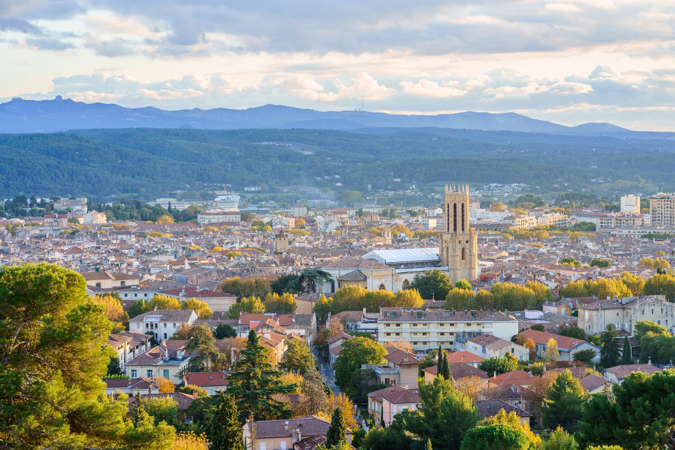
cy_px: 225
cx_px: 338
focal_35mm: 85
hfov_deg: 23.9
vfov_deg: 16.1
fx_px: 1594
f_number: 9
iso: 100
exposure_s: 1/30
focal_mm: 85
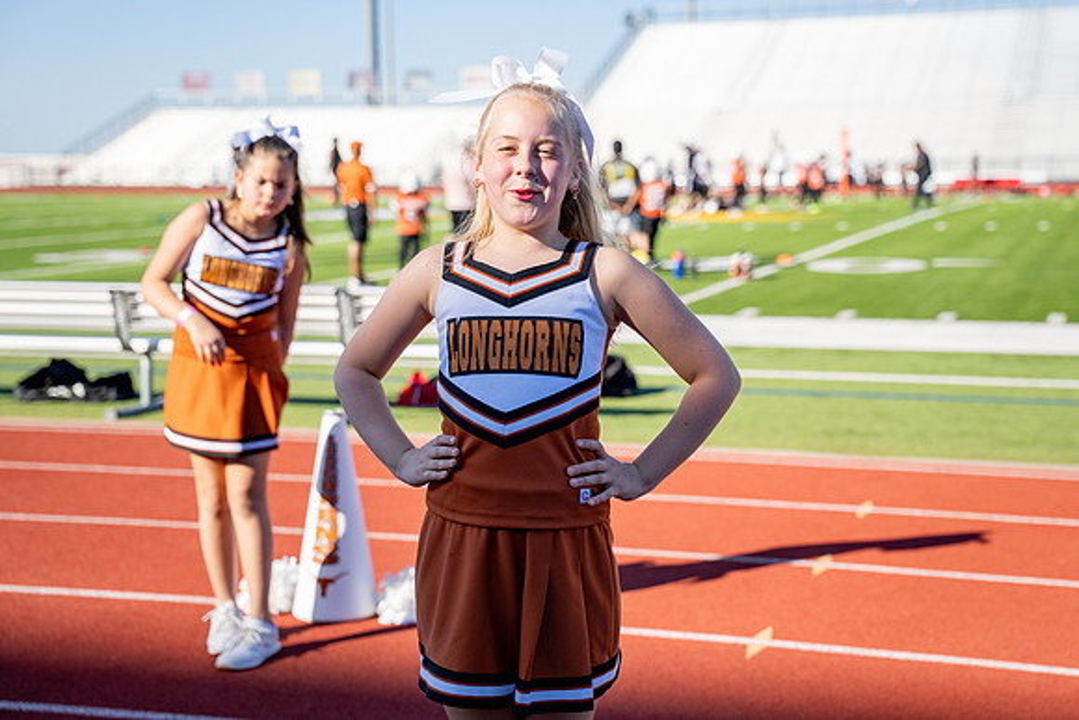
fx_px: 1706
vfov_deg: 23.8
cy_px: 322
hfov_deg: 35.1
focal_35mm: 57
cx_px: 561
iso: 250
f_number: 2.8
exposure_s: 1/3200
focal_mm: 49.5
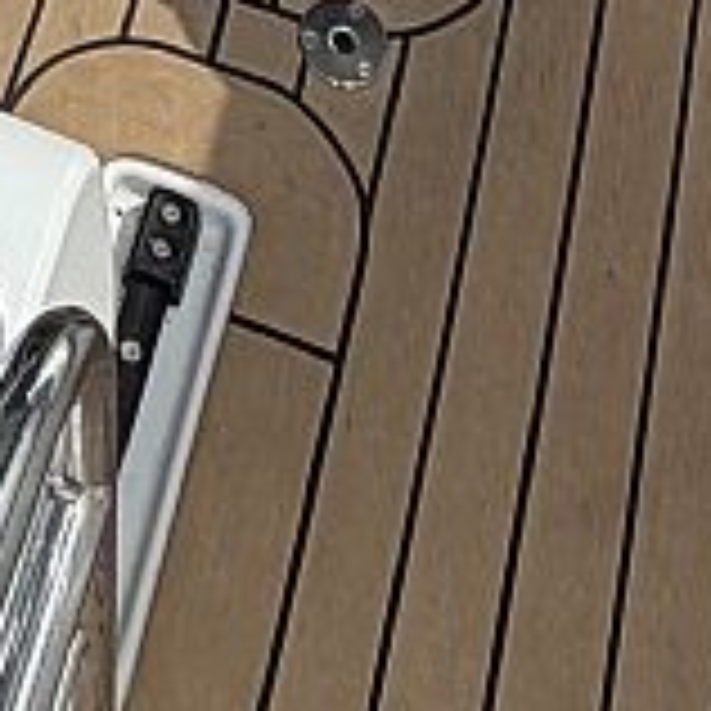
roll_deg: +1.8
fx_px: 2626
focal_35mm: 113
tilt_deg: -27.0
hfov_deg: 14.9
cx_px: -148
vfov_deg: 10.7
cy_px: -1404
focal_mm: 2.22
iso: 40
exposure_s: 1/770
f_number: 2.2
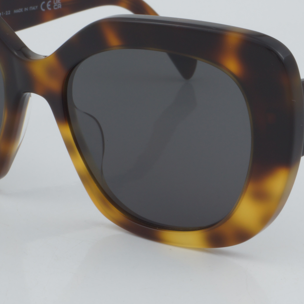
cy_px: 120
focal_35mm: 150
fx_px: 1489
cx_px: 180
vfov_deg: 11.6
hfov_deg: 11.6
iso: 100
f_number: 32
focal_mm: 55
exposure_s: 1/3
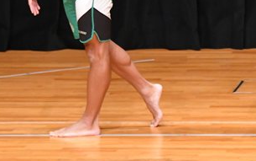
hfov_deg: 3.2
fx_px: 4607
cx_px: 135
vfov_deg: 2.0
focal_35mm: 660
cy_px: -28
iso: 5000
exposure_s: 1/400
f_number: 5.6
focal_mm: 170
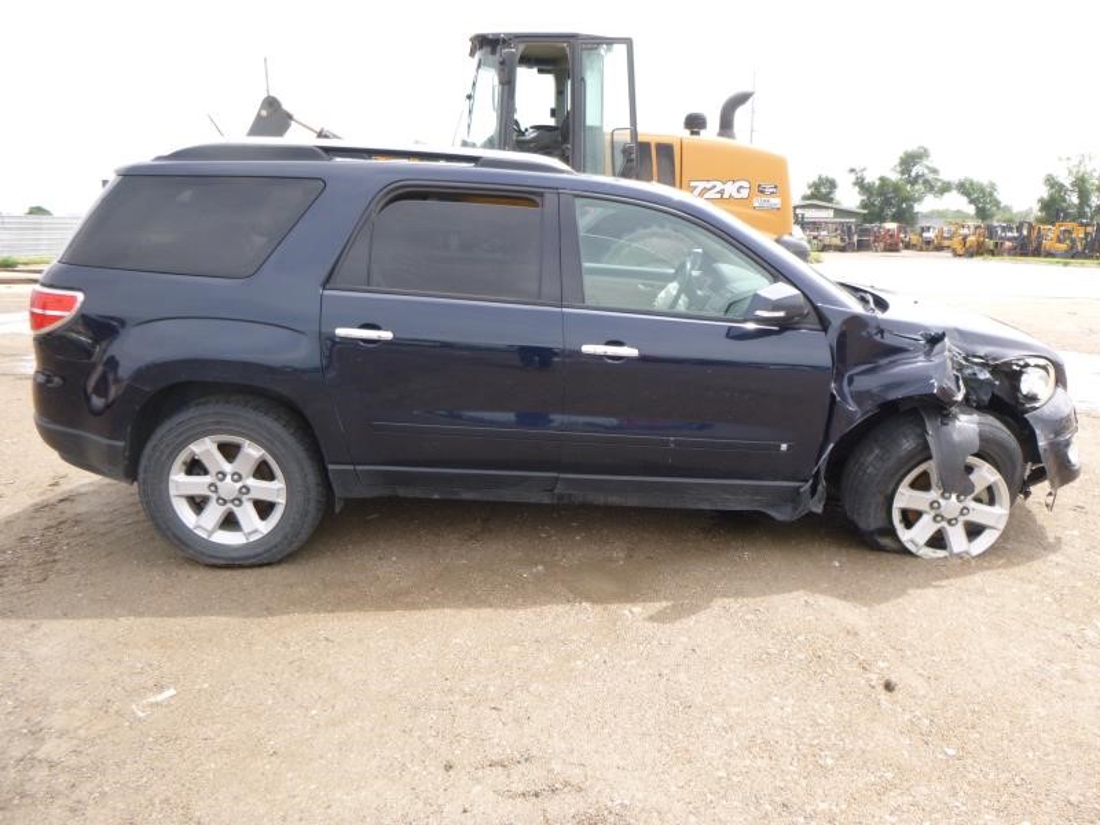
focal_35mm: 25
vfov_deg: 54.9
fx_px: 794
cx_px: 550
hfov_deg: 69.4
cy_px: 412
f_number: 3.9
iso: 100
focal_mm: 4.5
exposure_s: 1/200
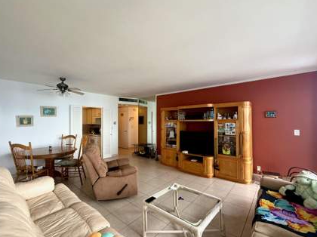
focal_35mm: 16
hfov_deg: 94.4
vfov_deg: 78.0
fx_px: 146
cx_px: 146
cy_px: 120
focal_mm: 2.22
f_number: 2.2
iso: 320
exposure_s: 1/99
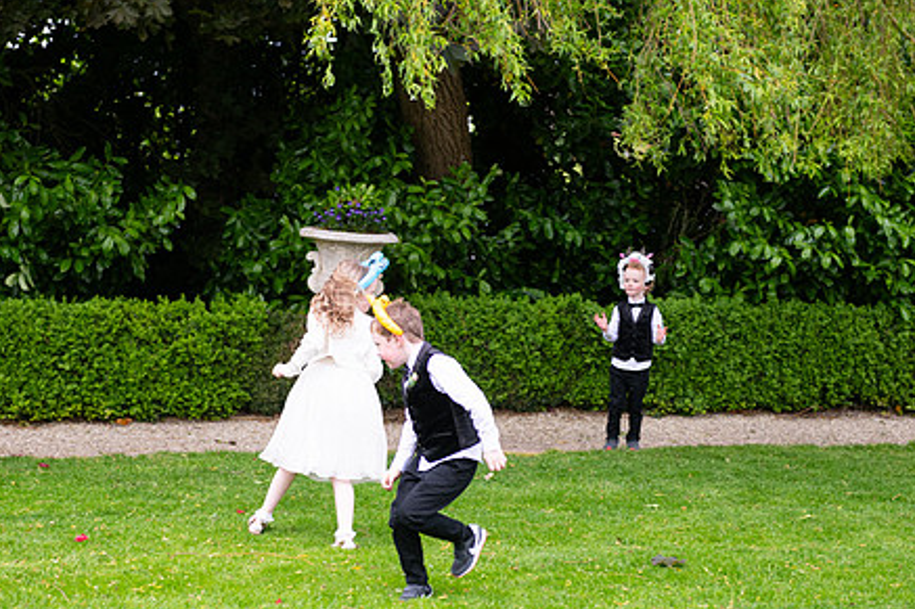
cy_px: 340
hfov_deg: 21.9
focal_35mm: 93
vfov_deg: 14.7
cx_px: 425
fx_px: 2363
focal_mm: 70
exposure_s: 1/200
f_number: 3.5
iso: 200
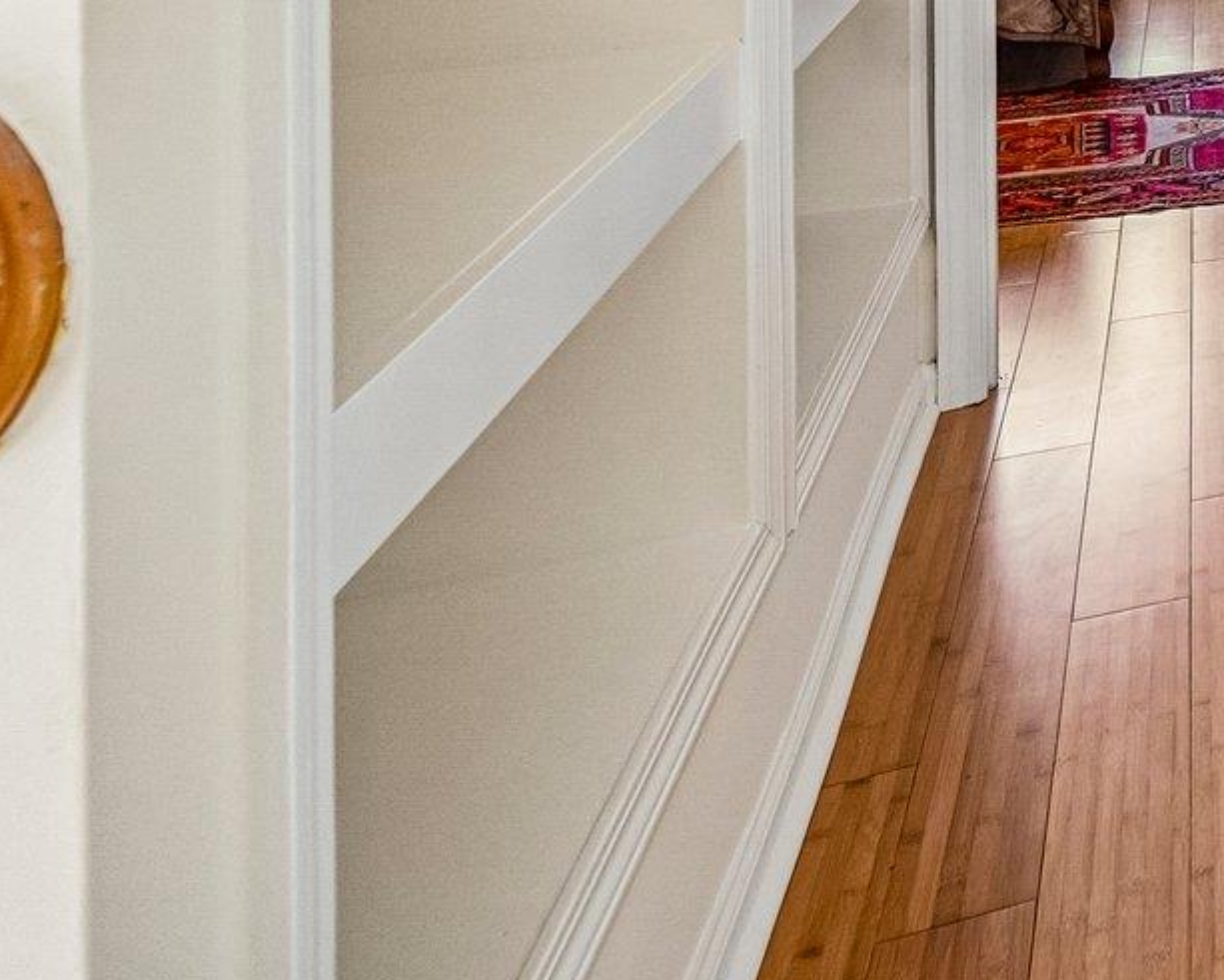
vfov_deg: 26.2
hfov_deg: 25.0
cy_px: -362
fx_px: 1703
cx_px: 2007
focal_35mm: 47
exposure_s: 1/15
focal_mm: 10
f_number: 8
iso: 400
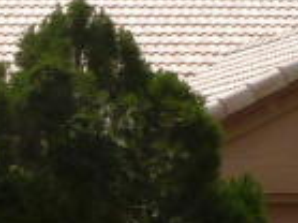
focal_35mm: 251
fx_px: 2159
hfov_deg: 7.6
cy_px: 165
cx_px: -268
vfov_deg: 5.9
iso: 100
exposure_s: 1/1300
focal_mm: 6.1
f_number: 3.6
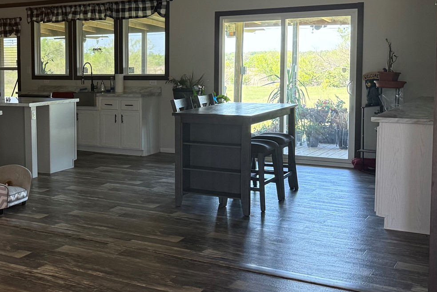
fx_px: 631
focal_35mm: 52
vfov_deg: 25.9
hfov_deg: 36.4
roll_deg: +1.2
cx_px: 64
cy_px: 112
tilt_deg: -4.6
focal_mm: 6.76
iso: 200
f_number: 1.78
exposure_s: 1/118
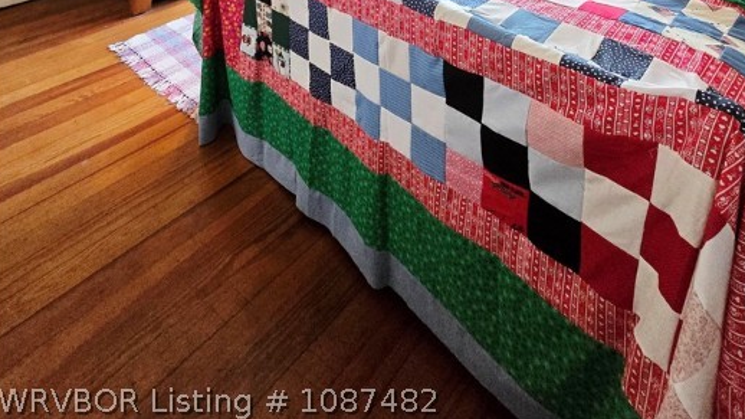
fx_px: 415
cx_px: 404
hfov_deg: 83.7
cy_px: -128
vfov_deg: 35.7
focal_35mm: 21
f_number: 2.2
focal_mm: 2.2
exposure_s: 1/40
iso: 1250
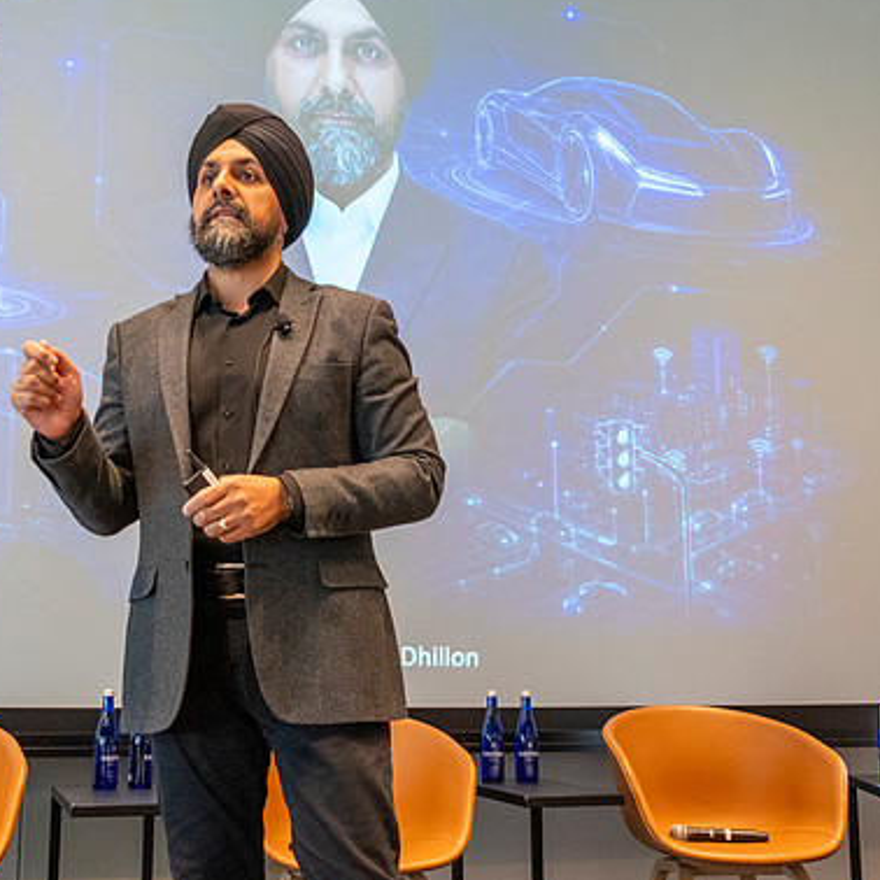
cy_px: 434
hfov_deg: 35.9
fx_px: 1352
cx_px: 342
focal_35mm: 47
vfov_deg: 36.1
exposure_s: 1/125
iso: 3200
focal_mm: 24
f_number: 3.8
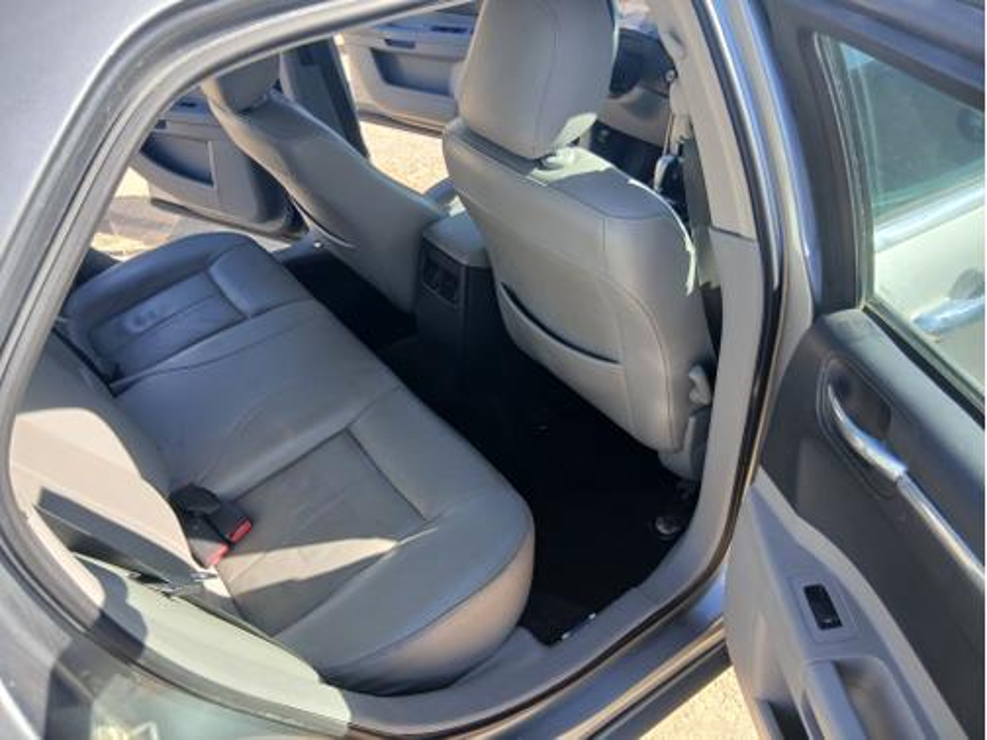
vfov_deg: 53.1
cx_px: 494
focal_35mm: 26
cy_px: 370
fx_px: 741
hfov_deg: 67.3
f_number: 1.8
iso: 40
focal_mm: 3.98
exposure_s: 1/120
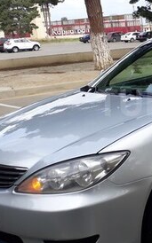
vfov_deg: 29.7
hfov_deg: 17.8
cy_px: 102
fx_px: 458
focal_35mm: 69
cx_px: 188
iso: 40
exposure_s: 1/562
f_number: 1.9
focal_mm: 3.6
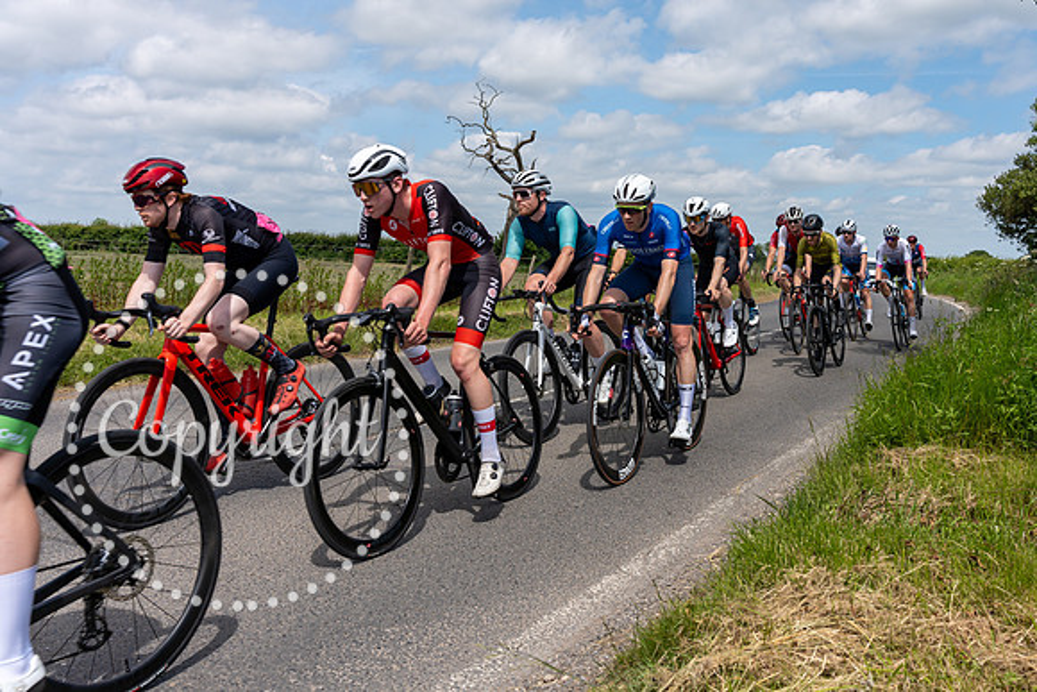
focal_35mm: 34
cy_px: 285
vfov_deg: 38.6
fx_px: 984
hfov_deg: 55.2
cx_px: 611
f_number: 6.3
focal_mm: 29
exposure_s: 1/1250
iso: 100
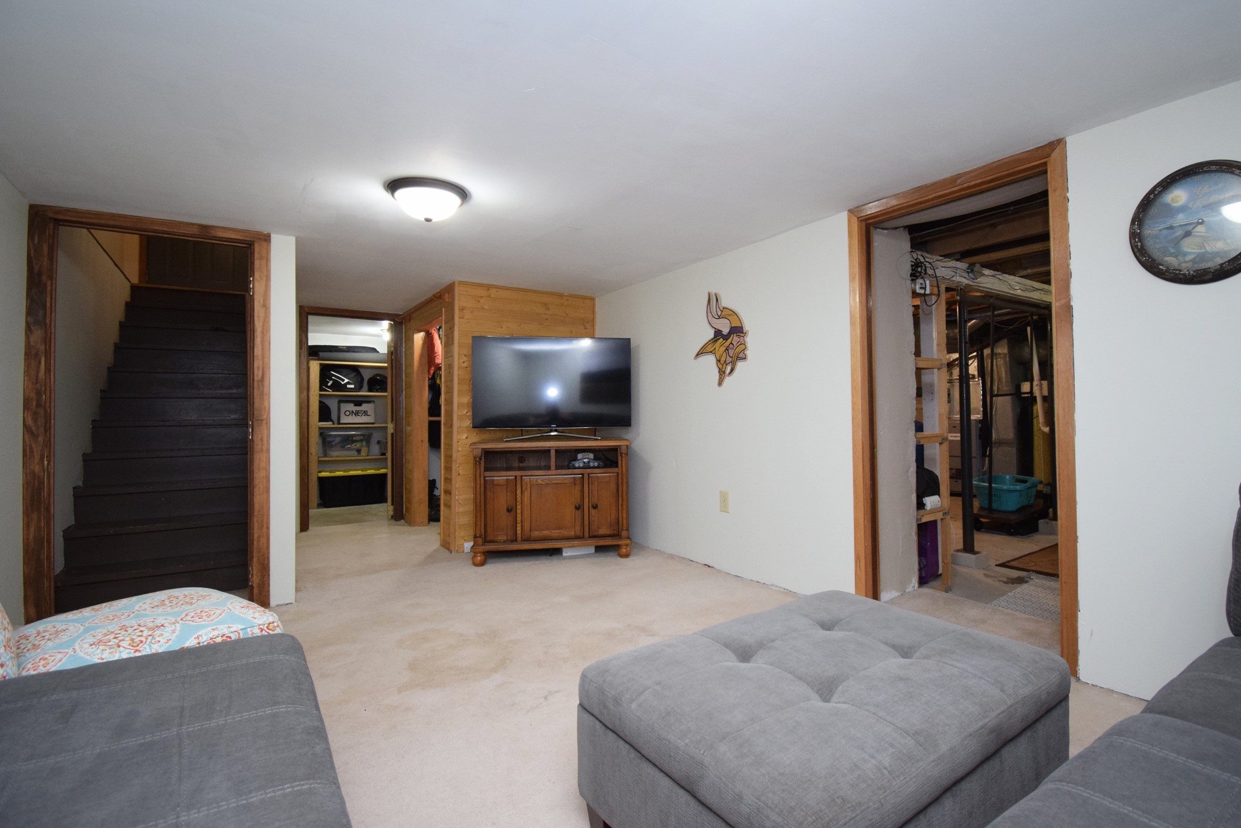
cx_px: 653
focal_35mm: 16
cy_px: 396
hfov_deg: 96.6
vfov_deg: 73.7
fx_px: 552
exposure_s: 1/60
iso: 1250
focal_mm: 10
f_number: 4.5
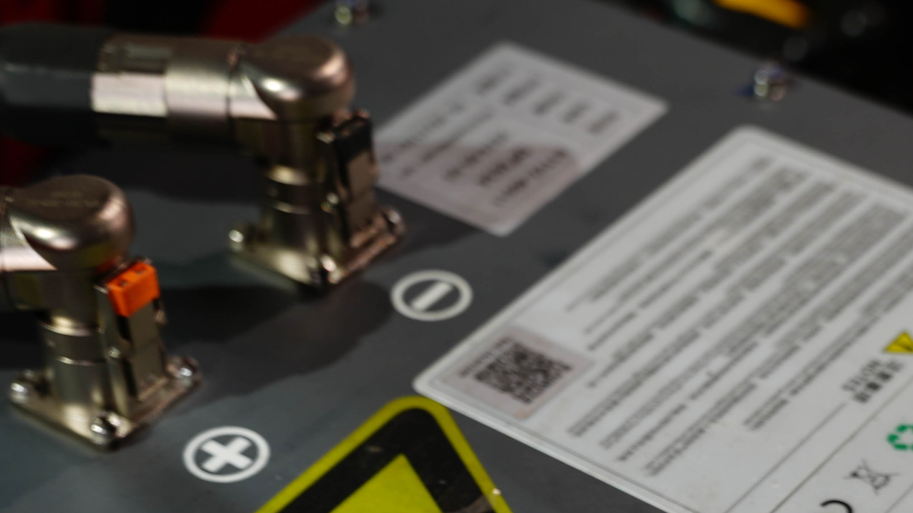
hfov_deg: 20.5
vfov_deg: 11.5
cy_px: 568
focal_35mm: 104
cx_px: 623
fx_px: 2518
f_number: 2.8
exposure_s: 1/3
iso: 80
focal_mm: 36
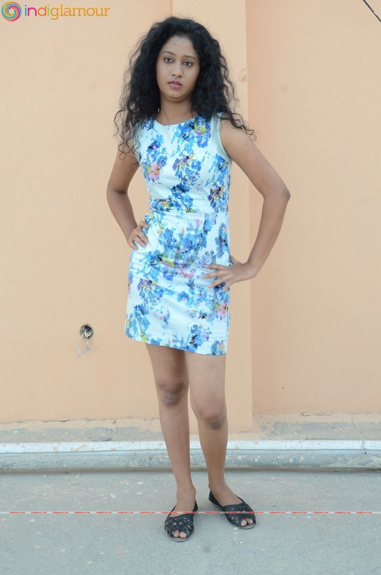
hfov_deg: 23.7
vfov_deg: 35.1
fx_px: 909
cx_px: 190
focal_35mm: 57
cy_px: 288
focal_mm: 38
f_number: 6.3
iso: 500
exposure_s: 1/125
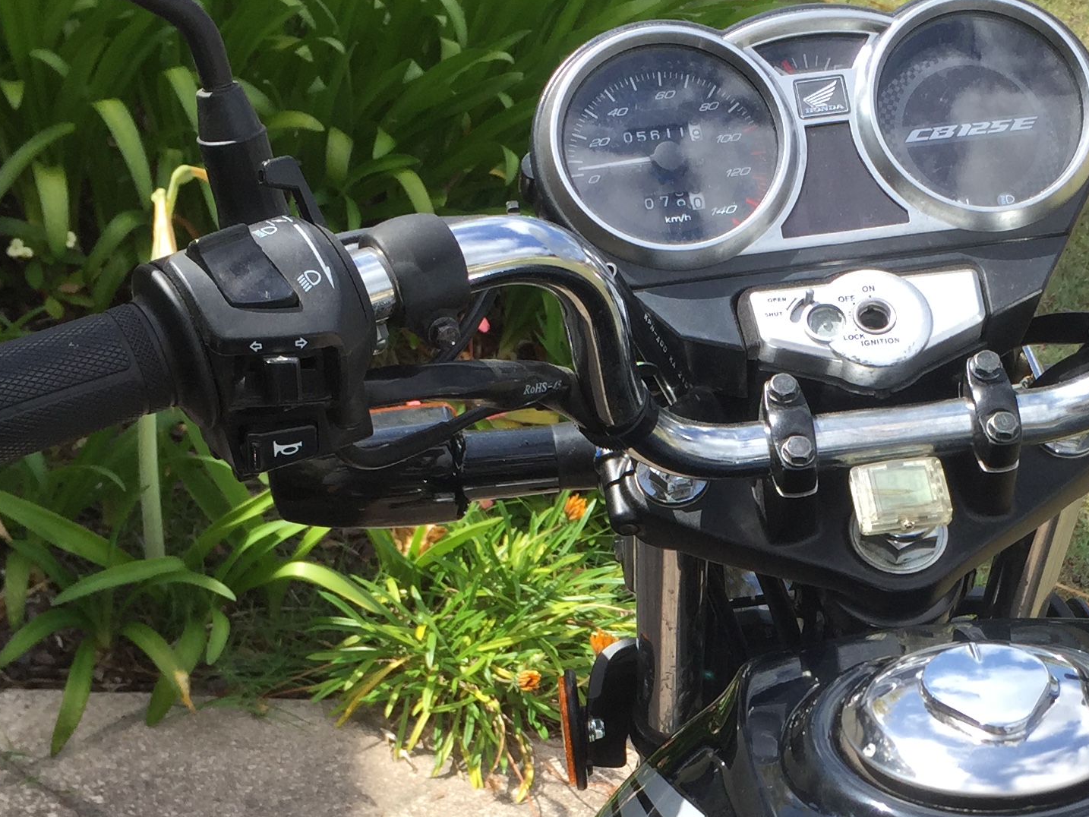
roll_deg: -10.4
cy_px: 732
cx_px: 863
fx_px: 2077
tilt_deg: -34.5
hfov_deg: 28.8
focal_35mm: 66
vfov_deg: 21.8
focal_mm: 4.15
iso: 32
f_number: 2.2
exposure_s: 1/1014
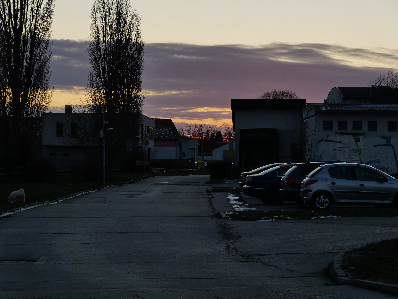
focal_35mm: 120
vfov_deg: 12.3
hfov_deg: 16.4
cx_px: 199
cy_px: 150
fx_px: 1380
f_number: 5.6
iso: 200
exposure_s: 1/125
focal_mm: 60
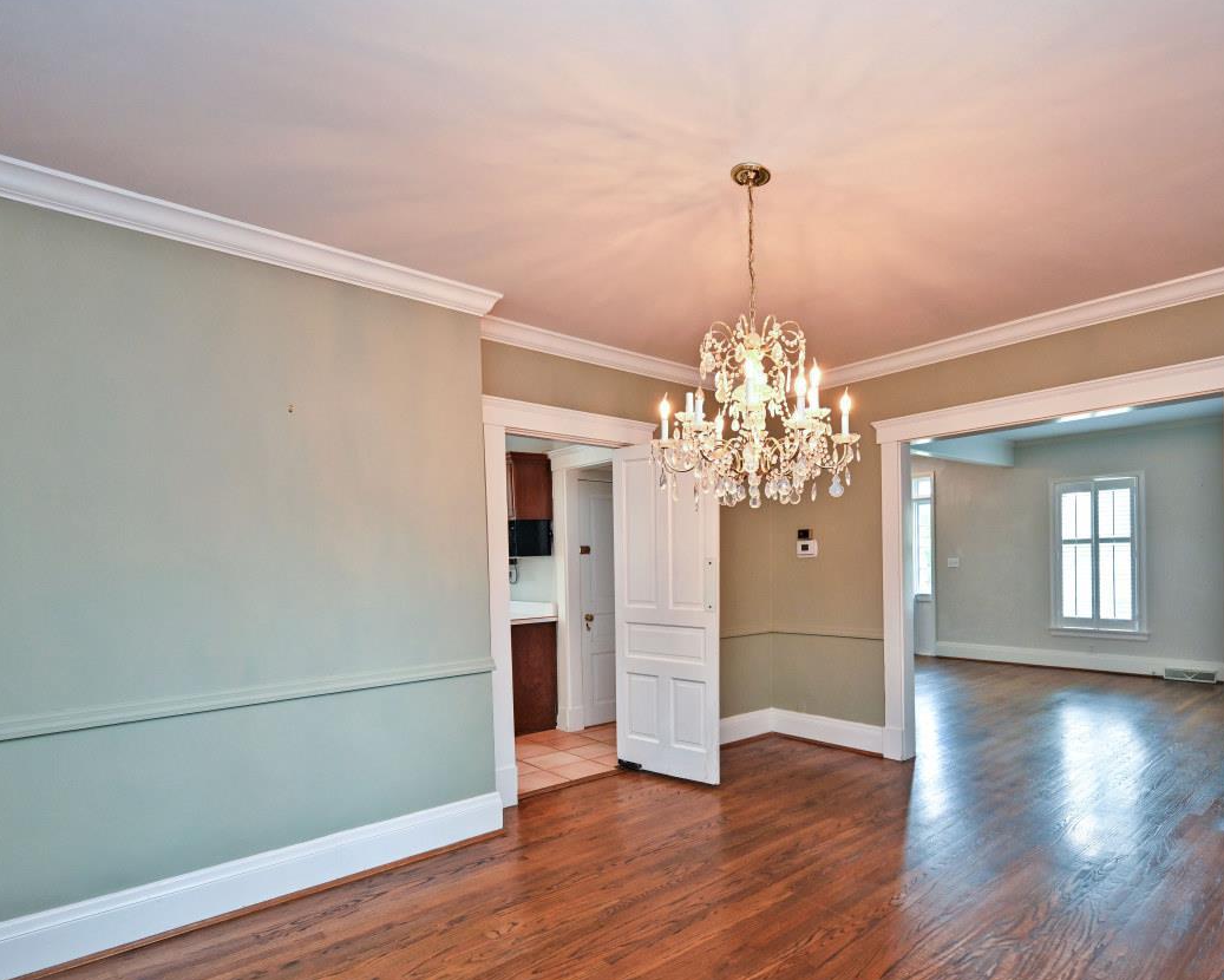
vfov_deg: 70.4
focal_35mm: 19
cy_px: 567
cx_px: 728
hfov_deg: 82.4
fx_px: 688
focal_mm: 14
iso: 450
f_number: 4
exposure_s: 1/60
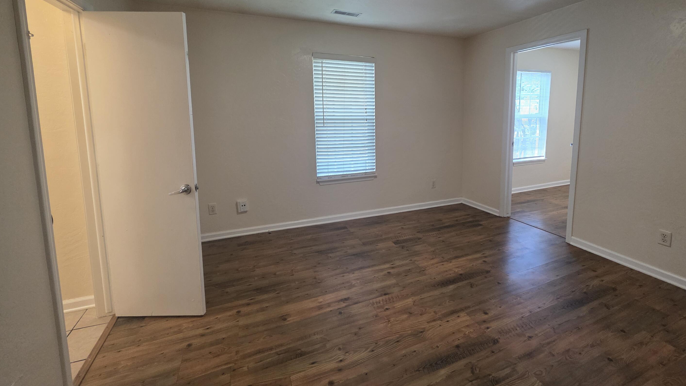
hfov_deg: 103.0
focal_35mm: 15
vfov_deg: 69.4
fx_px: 273
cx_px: 356
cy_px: 144
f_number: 1.9
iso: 200
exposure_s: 1/120
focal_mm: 2.2
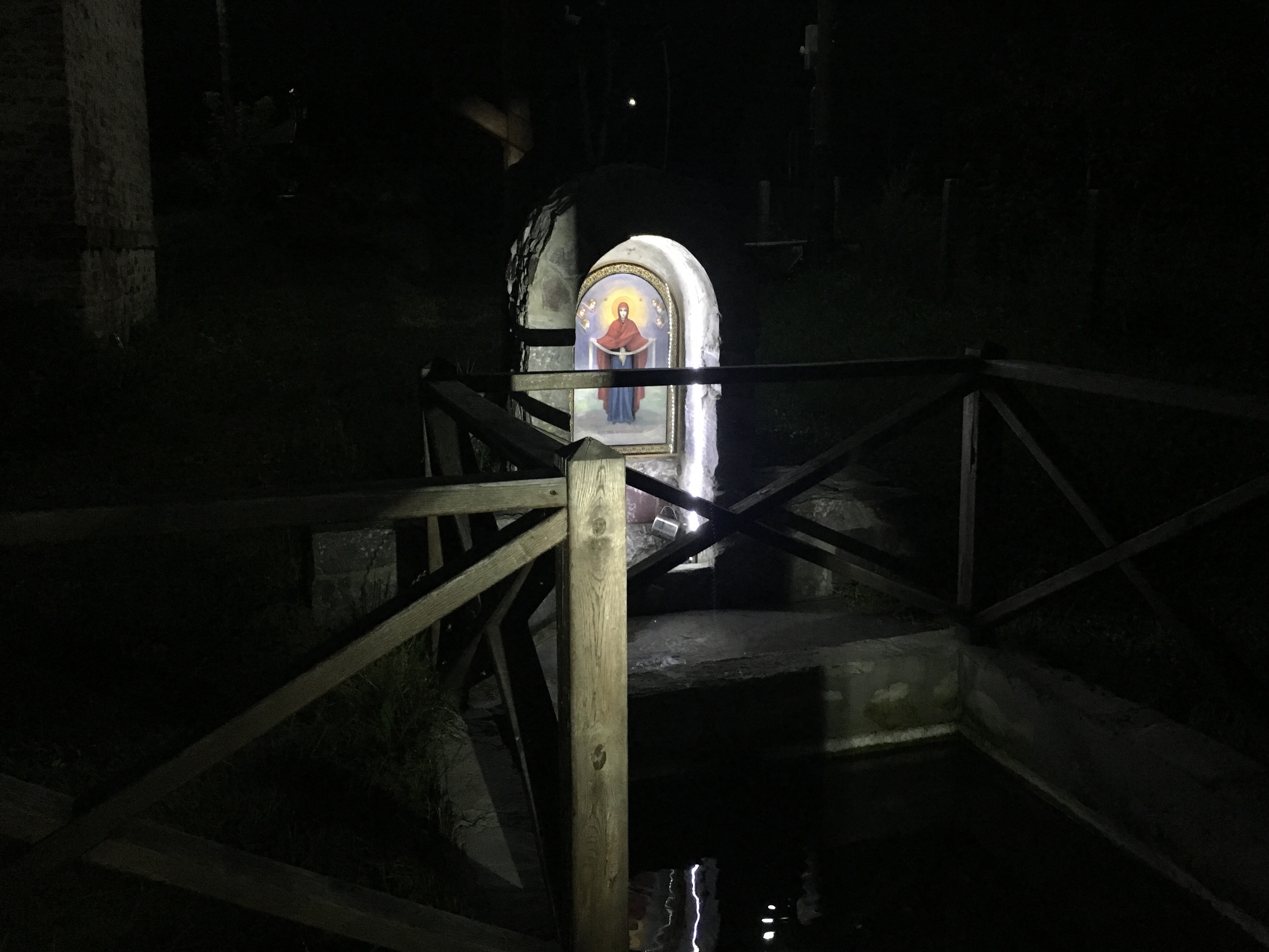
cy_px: 444
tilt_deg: -10.1
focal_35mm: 33
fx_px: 1210
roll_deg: +0.7
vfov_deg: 42.9
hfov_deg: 55.2
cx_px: 714
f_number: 2.2
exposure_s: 1/33
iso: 250
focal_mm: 4.15
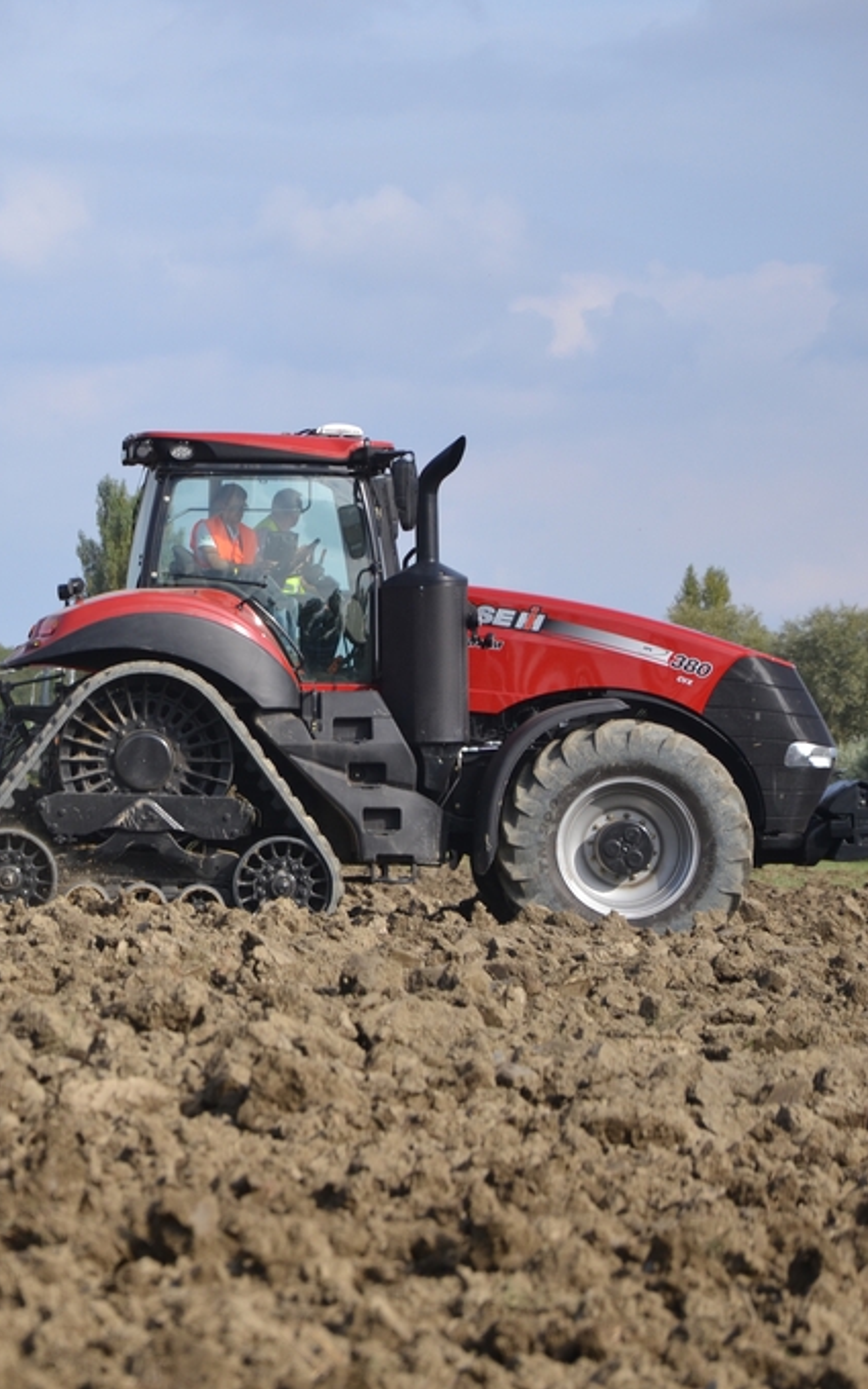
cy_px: 693
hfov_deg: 5.4
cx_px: 44
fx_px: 9151
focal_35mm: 242
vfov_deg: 8.7
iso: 200
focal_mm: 105
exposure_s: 1/500
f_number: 6.3
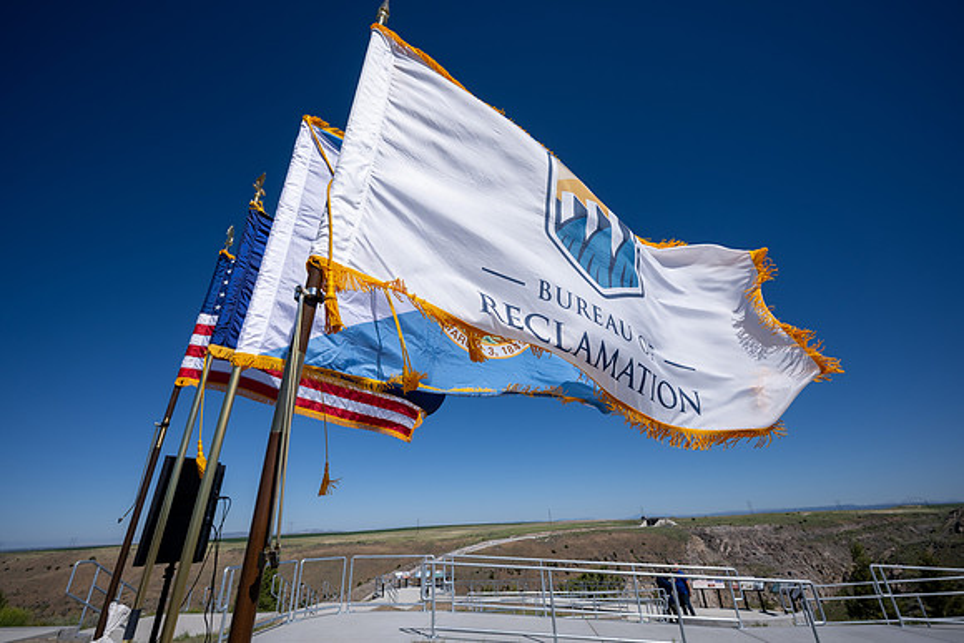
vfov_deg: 73.8
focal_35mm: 16
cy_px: 322
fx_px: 429
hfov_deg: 96.7
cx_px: 482
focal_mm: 16
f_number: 5.6
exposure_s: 1/1000
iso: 100
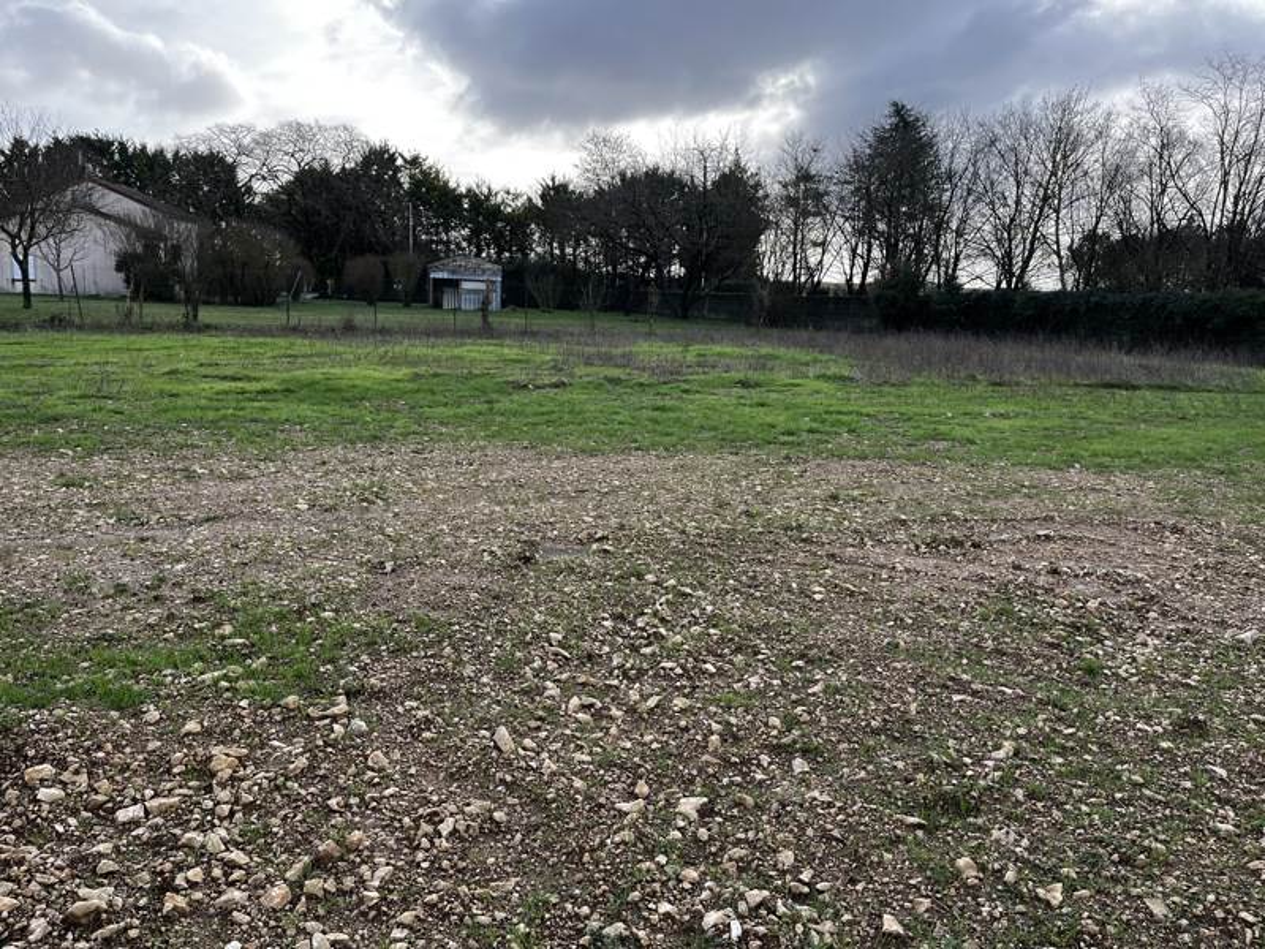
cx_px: 632
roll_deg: -0.6
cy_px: 474
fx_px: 950
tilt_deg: -10.3
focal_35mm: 26
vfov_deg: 53.1
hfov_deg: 67.3
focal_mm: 5.1
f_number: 1.6
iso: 50
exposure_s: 1/737
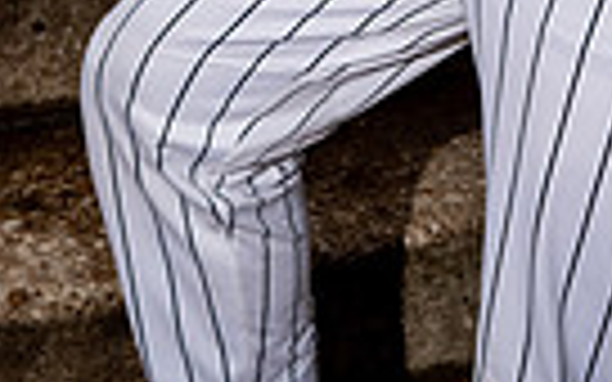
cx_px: 531
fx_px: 1968
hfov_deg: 17.5
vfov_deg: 9.5
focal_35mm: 118
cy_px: -625
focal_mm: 35
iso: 125
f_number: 5.6
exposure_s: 1/250
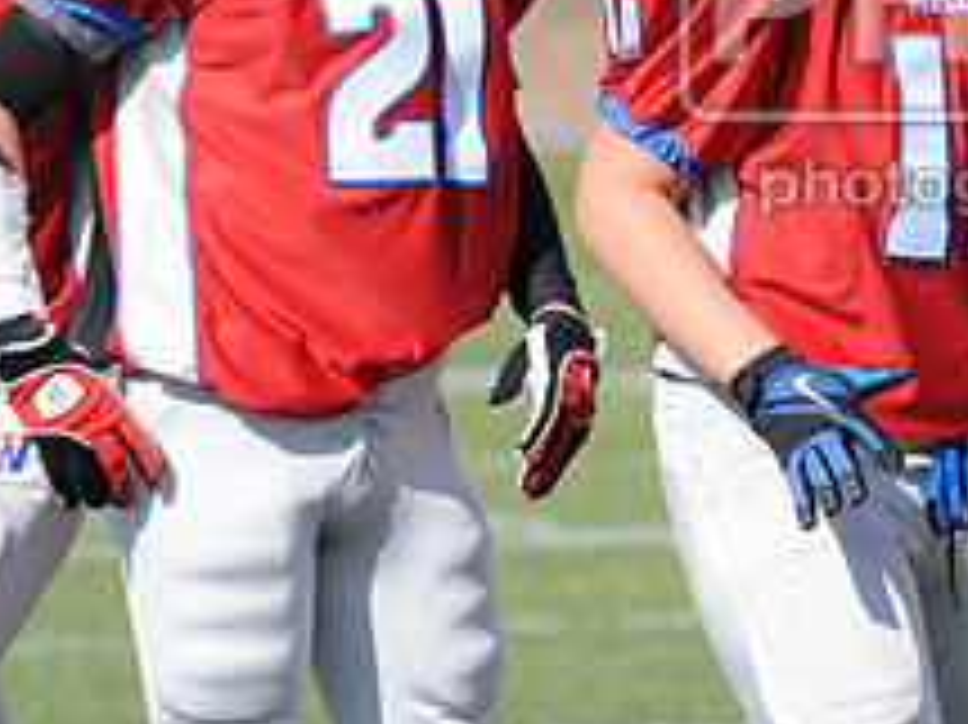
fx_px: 32560
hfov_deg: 1.7
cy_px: 20
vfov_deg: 1.3
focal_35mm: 1165
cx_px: 1216
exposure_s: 1/500
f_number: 8
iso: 200
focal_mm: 300
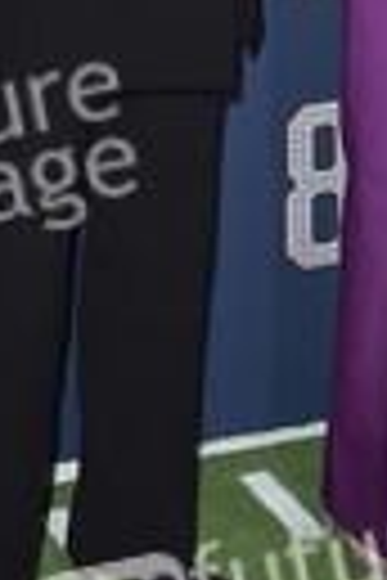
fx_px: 2499
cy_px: -54
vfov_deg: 13.0
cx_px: 398
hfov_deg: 8.8
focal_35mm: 155
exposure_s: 1/250
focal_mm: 50
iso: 400
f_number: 6.3
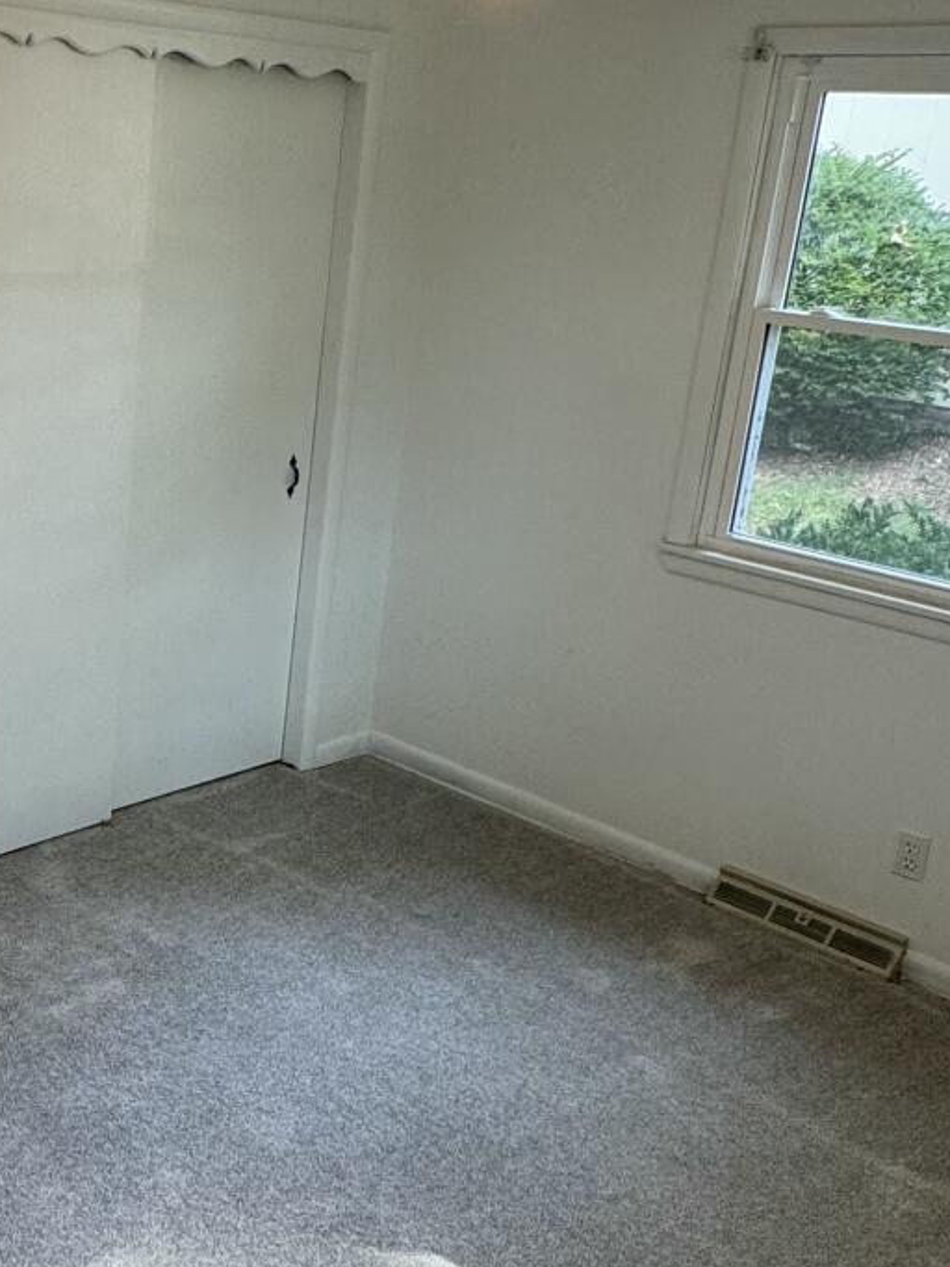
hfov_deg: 33.5
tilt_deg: -18.4
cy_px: 638
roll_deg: -3.1
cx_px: 119
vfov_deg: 45.8
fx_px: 1501
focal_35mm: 41
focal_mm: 2.22
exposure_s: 1/120
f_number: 2.2
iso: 160
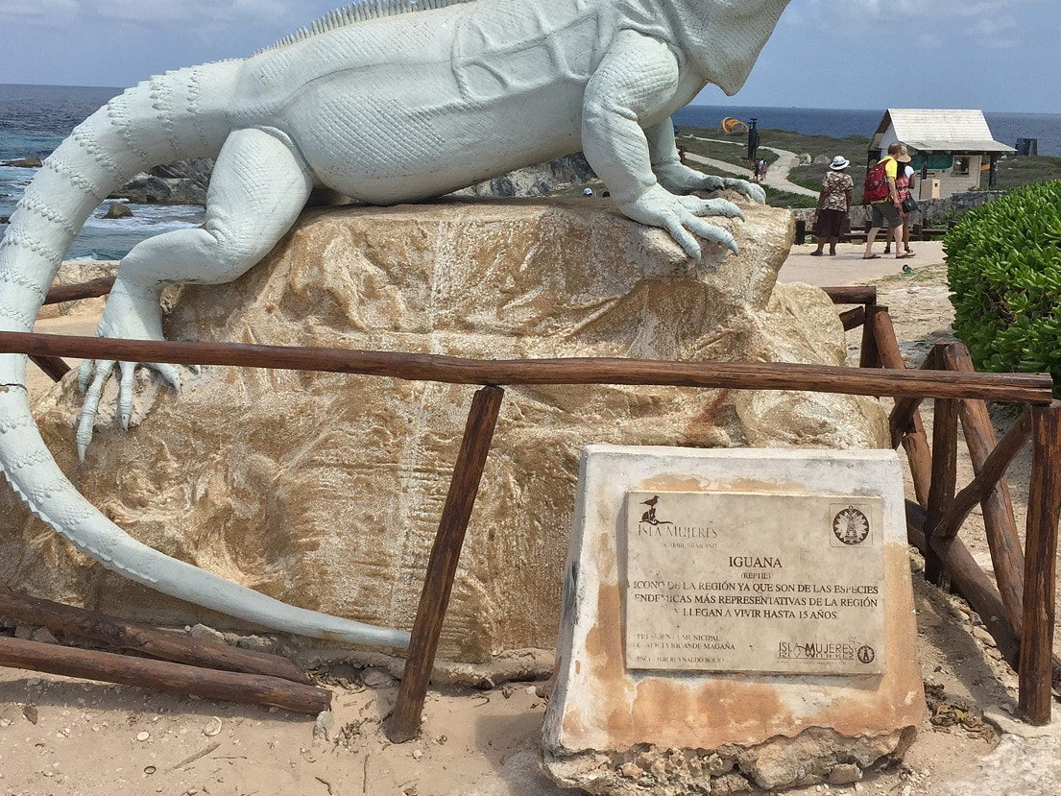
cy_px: 326
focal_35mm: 42
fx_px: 1287
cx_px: 532
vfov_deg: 34.3
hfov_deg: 44.8
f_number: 2.2
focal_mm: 4.15
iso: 32
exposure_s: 1/2825
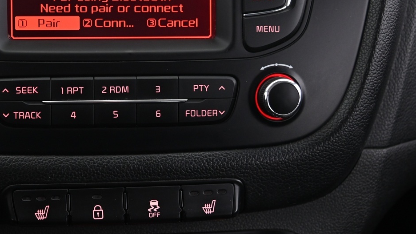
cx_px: 76
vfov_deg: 17.5
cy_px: 108
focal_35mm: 69
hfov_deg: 29.8
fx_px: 761
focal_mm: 38
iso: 2000
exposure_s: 1/13
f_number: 4
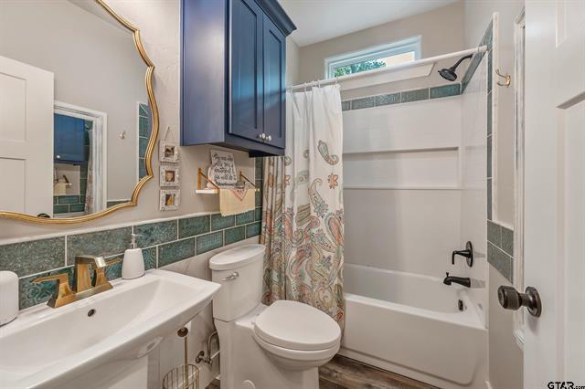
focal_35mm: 14
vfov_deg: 81.1
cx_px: 292
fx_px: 227
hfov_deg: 104.3
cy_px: 194
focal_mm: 14
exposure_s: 1/15
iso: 800
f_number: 8
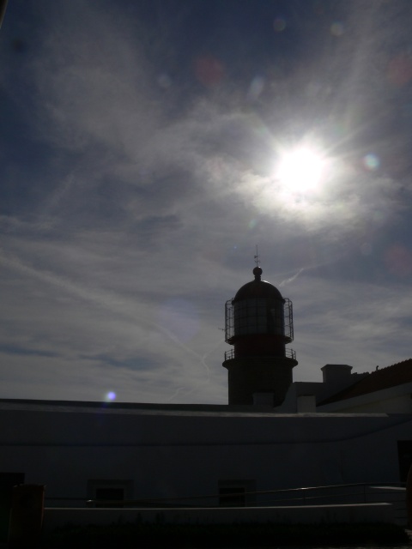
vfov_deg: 52.6
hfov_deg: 40.7
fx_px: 555
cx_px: 206
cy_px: 274
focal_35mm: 35
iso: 80
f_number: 11
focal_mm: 7.4
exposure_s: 1/1000
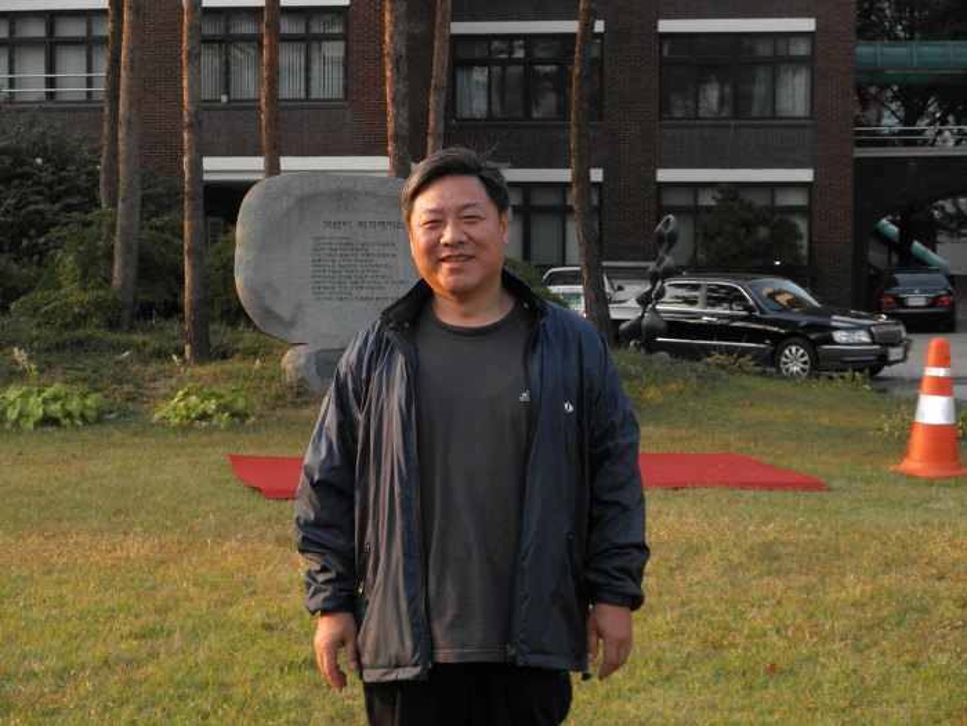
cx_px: 484
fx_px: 2039
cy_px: 363
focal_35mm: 73
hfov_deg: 26.7
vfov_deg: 20.2
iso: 80
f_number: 4
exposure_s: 1/100
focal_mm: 12.9
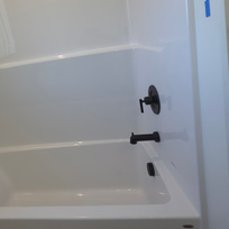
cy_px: 74
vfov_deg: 57.6
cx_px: 42
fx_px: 202
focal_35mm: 27
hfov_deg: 54.5
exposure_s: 1/40
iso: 20
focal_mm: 2.2
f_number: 1.9
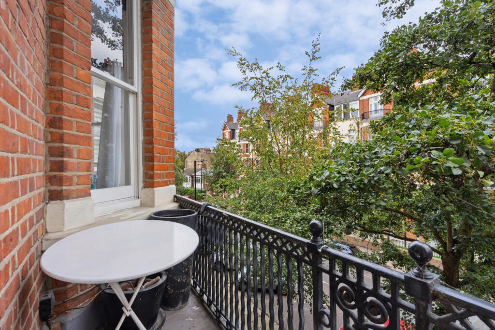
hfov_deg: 96.7
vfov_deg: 73.8
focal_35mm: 16
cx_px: 248
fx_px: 220
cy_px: 165
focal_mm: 16
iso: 1600
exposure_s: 1/250
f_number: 11
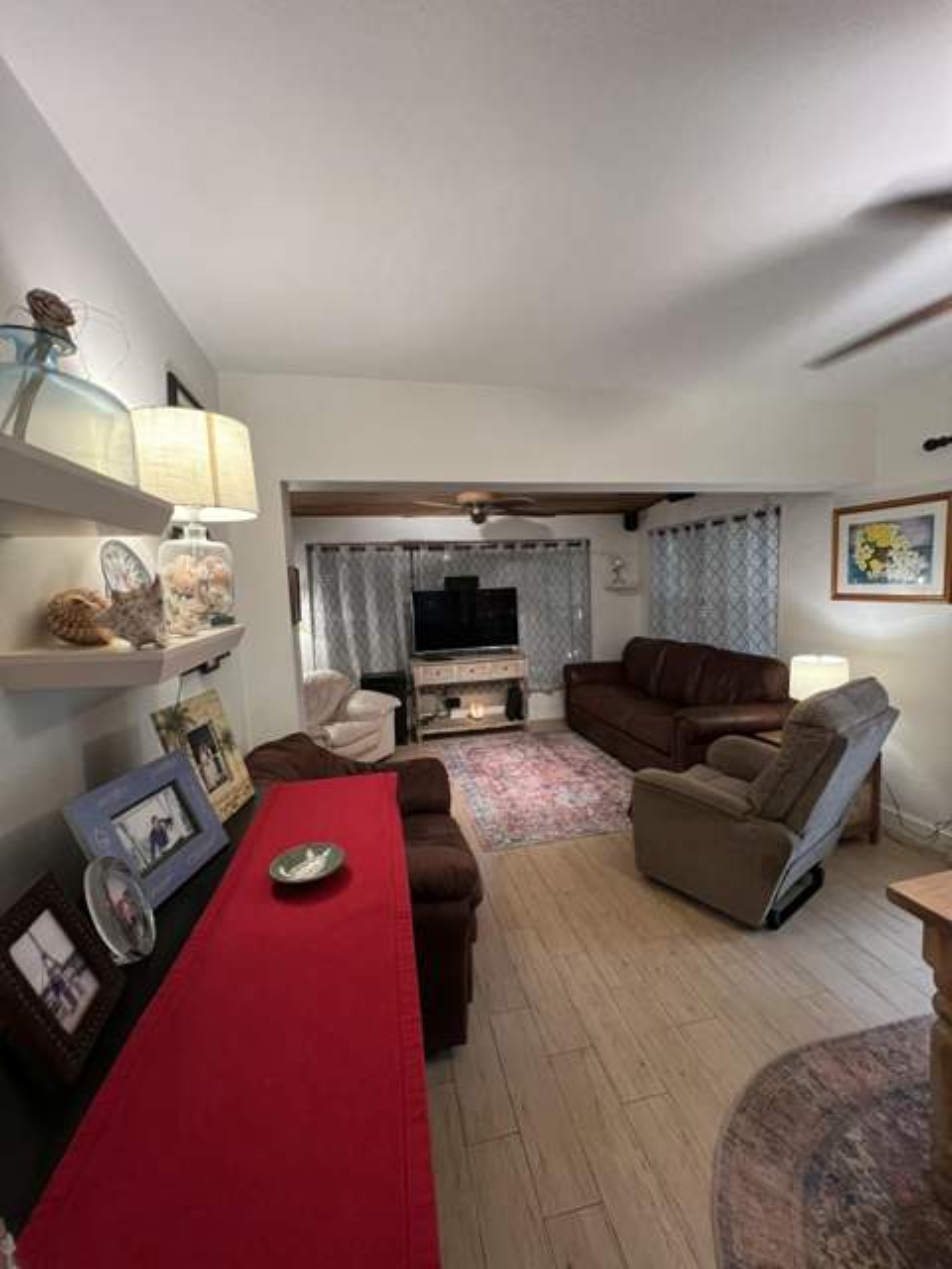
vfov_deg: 106.2
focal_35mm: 13
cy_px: 634
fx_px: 477
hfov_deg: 89.9
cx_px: 476
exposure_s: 1/60
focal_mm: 1.57
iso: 500
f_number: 1.8
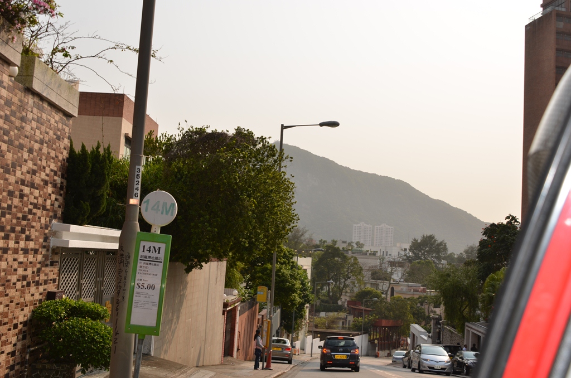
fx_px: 665
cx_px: 286
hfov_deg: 46.5
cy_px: 189
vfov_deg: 31.7
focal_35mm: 42
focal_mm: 28
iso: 100
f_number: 8
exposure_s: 1/250
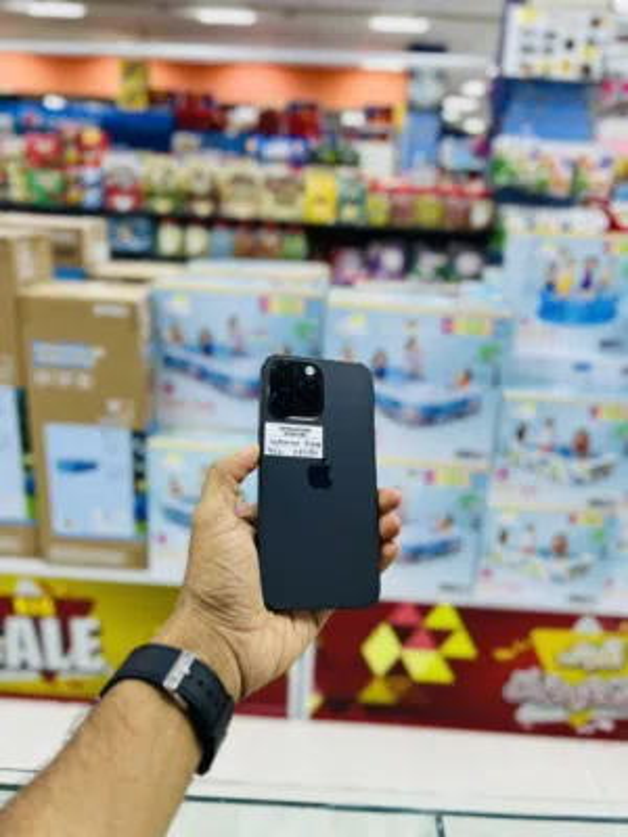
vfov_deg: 67.3
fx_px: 629
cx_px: 314
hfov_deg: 53.1
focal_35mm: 26
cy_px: 418
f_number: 1.5
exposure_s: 1/131
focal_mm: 5.7
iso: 32
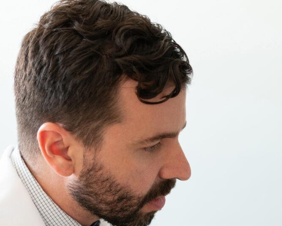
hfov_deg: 19.7
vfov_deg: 15.9
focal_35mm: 94
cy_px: 256
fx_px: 785
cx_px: 294
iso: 320
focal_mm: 35
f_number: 2
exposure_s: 1/160
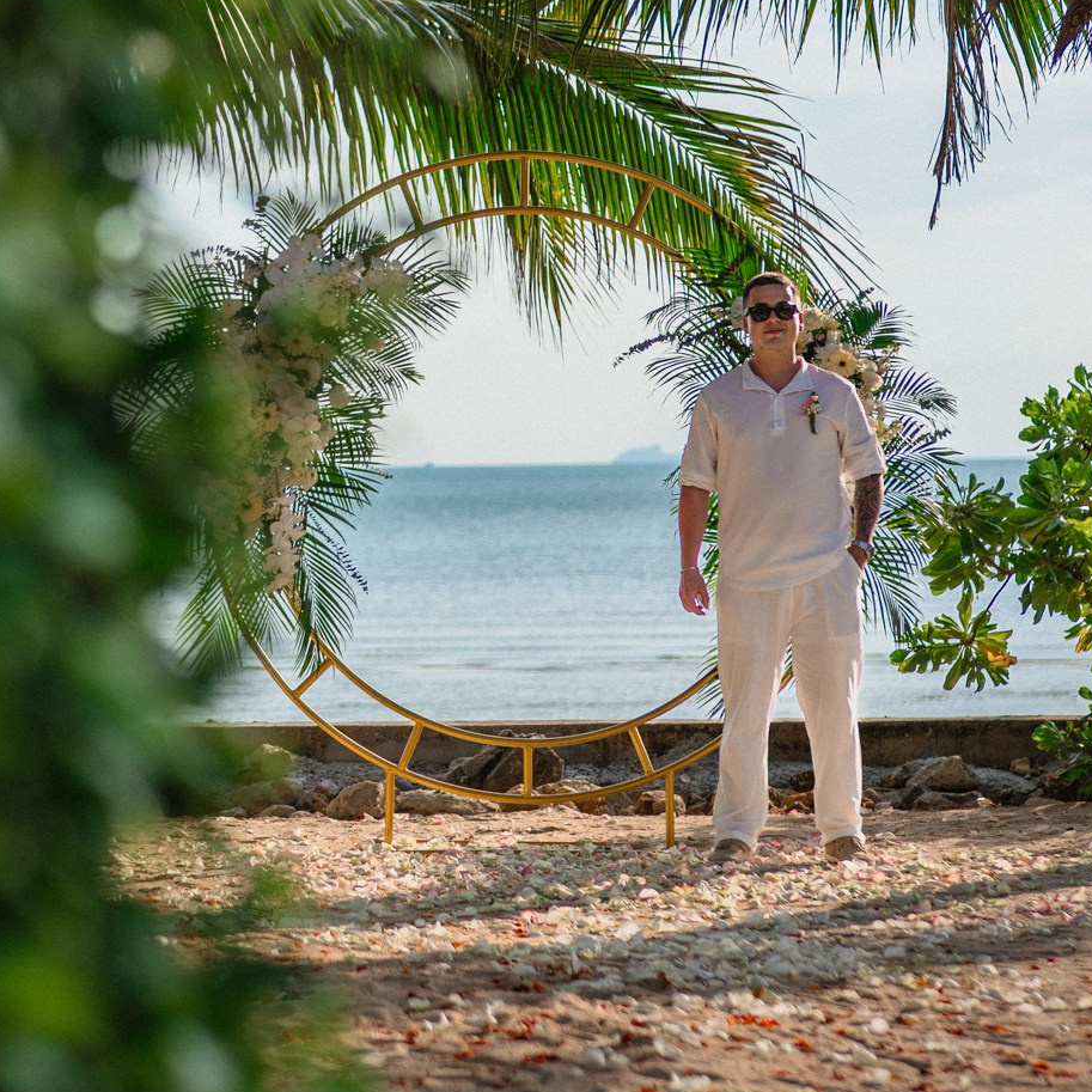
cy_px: 237
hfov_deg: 16.1
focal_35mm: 107
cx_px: 203
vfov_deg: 16.2
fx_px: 3819
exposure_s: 1/3200
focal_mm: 50
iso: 200
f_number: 2.2
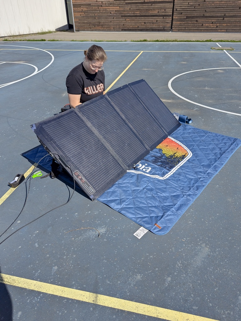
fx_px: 222
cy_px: 160
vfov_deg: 71.5
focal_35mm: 24
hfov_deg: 56.9
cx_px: 120
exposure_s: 1/2463
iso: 39
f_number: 1.85
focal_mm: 6.81
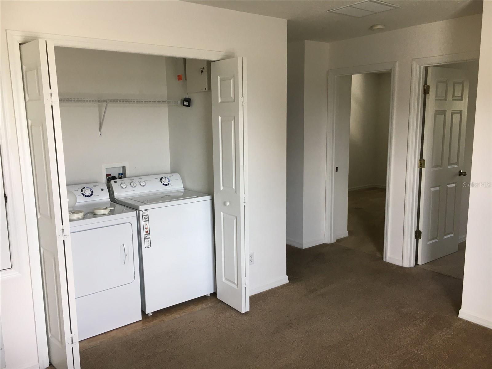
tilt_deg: -8.6
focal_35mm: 29
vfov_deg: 48.2
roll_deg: +0.7
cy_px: 184
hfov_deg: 61.7
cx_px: 246
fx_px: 412
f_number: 2.2
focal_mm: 4.15
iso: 25
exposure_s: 1/40
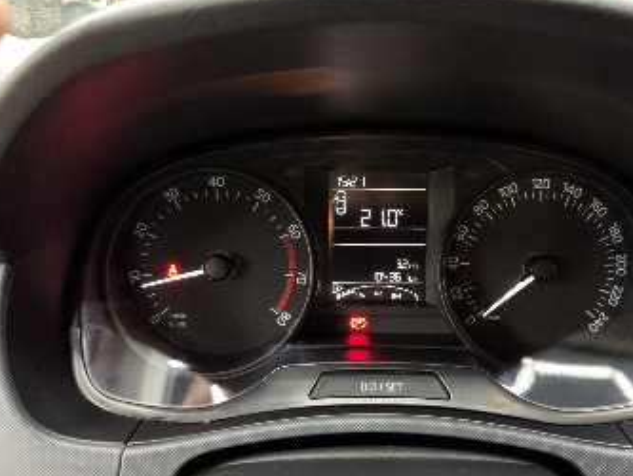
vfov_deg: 46.7
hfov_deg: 59.7
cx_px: 365
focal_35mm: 30
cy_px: 272
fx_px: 549
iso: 640
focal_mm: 6.76
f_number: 1.78
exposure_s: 1/20
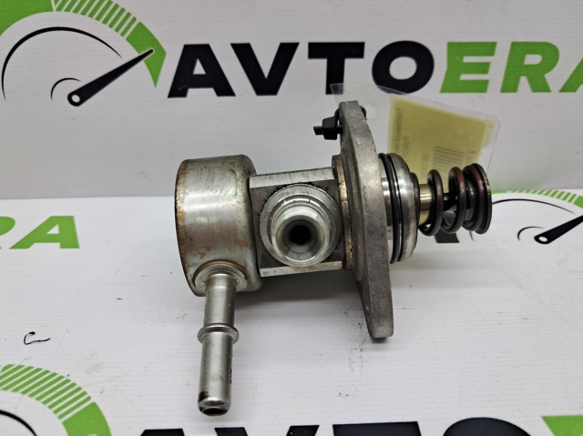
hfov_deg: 65.4
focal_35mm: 27
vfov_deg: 51.3
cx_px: 292
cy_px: 218
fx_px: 454
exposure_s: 1/100
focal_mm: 4
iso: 50
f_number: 1.8
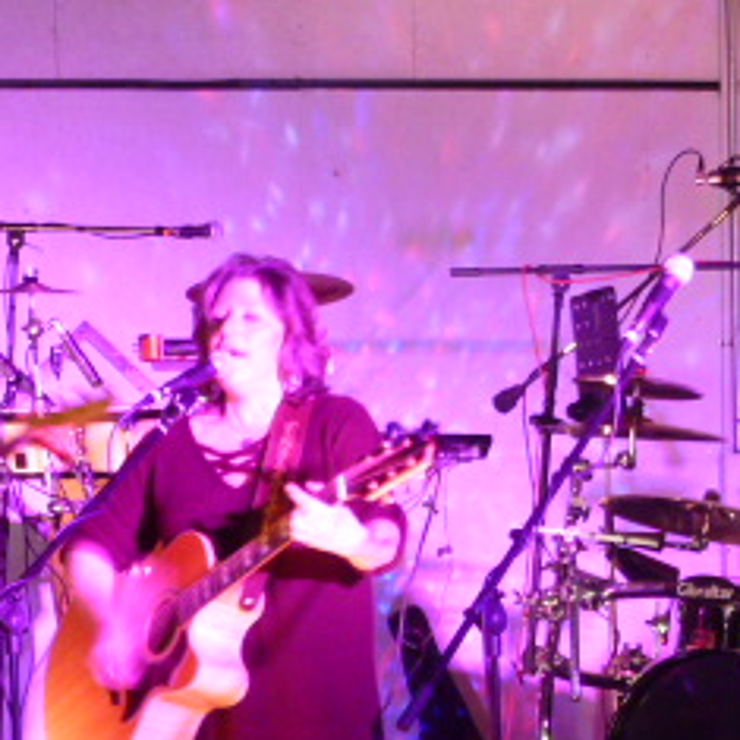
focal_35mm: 125
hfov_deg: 13.9
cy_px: 655
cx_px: 479
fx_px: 3023
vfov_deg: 13.8
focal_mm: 9.2
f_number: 4.1
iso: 400
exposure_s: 1/4
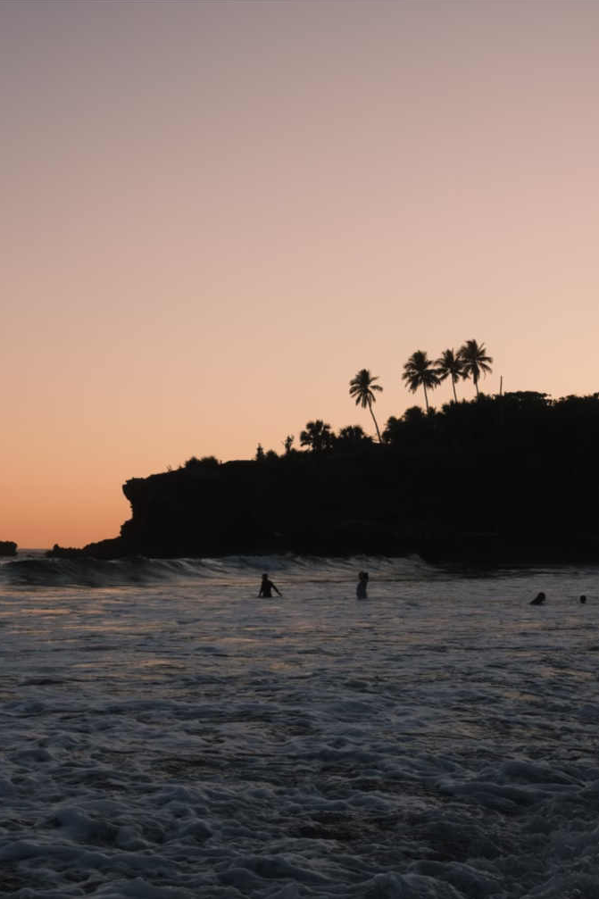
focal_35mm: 60
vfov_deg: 33.4
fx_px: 1498
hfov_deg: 22.6
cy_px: 454
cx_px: 295
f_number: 8
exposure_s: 1/1100
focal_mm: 39
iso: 500
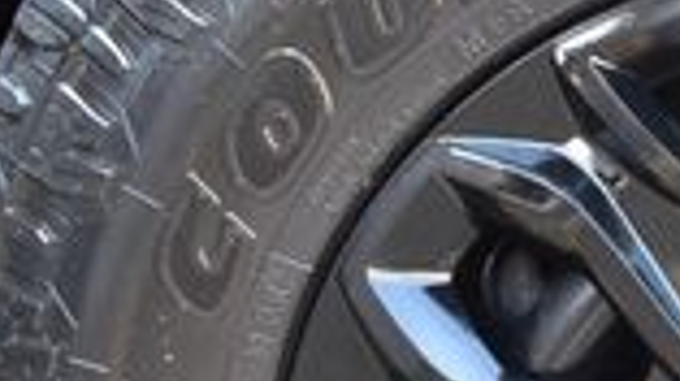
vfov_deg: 8.6
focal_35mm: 141
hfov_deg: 14.5
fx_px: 2540
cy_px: 338
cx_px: 914
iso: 400
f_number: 7.1
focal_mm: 22
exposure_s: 1/40
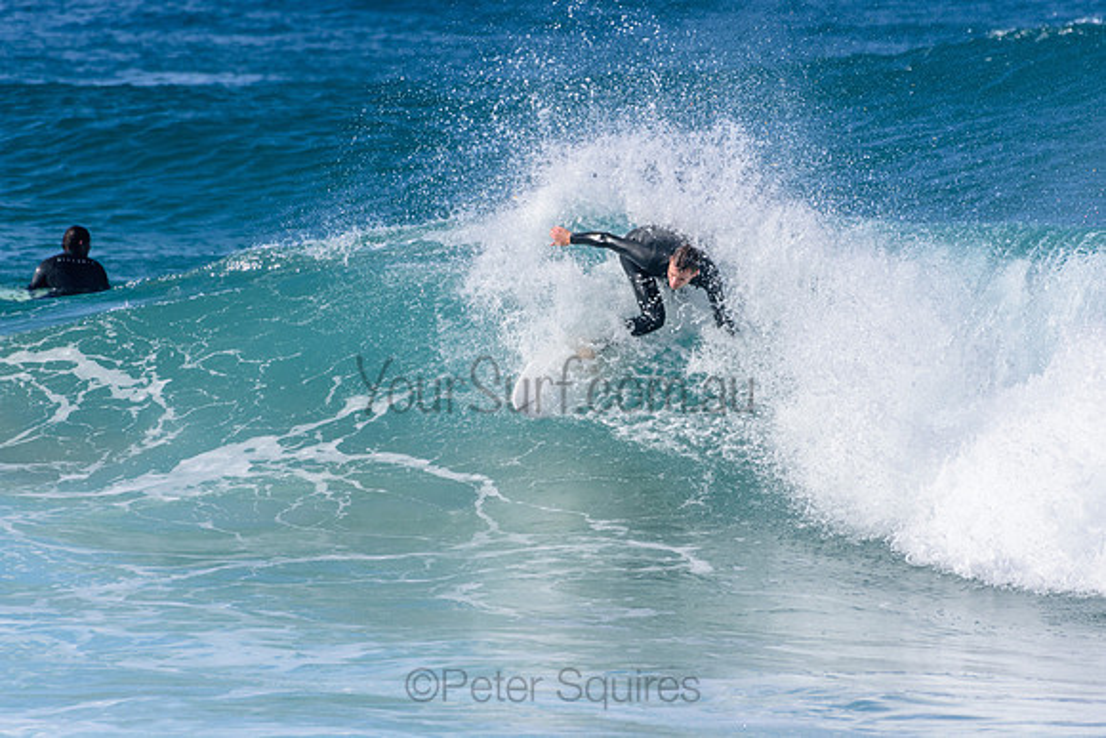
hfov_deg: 2.7
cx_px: 553
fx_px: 23046
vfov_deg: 1.8
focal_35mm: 750
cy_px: 369
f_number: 5.6
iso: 250
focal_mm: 500
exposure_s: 1/2000
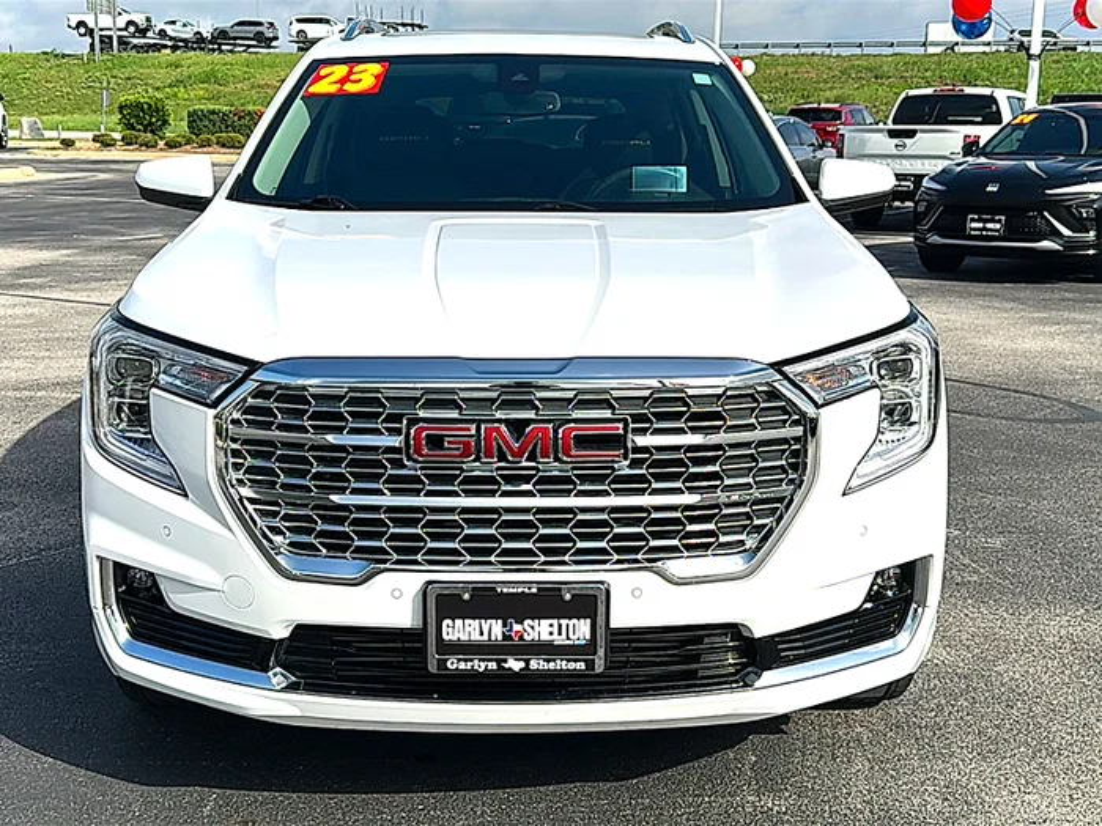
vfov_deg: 37.7
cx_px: 551
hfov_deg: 49.0
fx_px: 1210
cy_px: 413
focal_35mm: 38
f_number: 1.78
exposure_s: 1/9091
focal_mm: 6.86
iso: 80
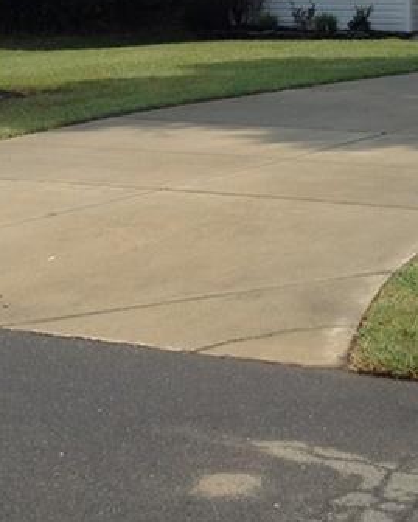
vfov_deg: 18.9
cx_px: 384
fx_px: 1515
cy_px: -23
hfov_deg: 15.5
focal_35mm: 98
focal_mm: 3.3
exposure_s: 1/891
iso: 25
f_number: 2.4
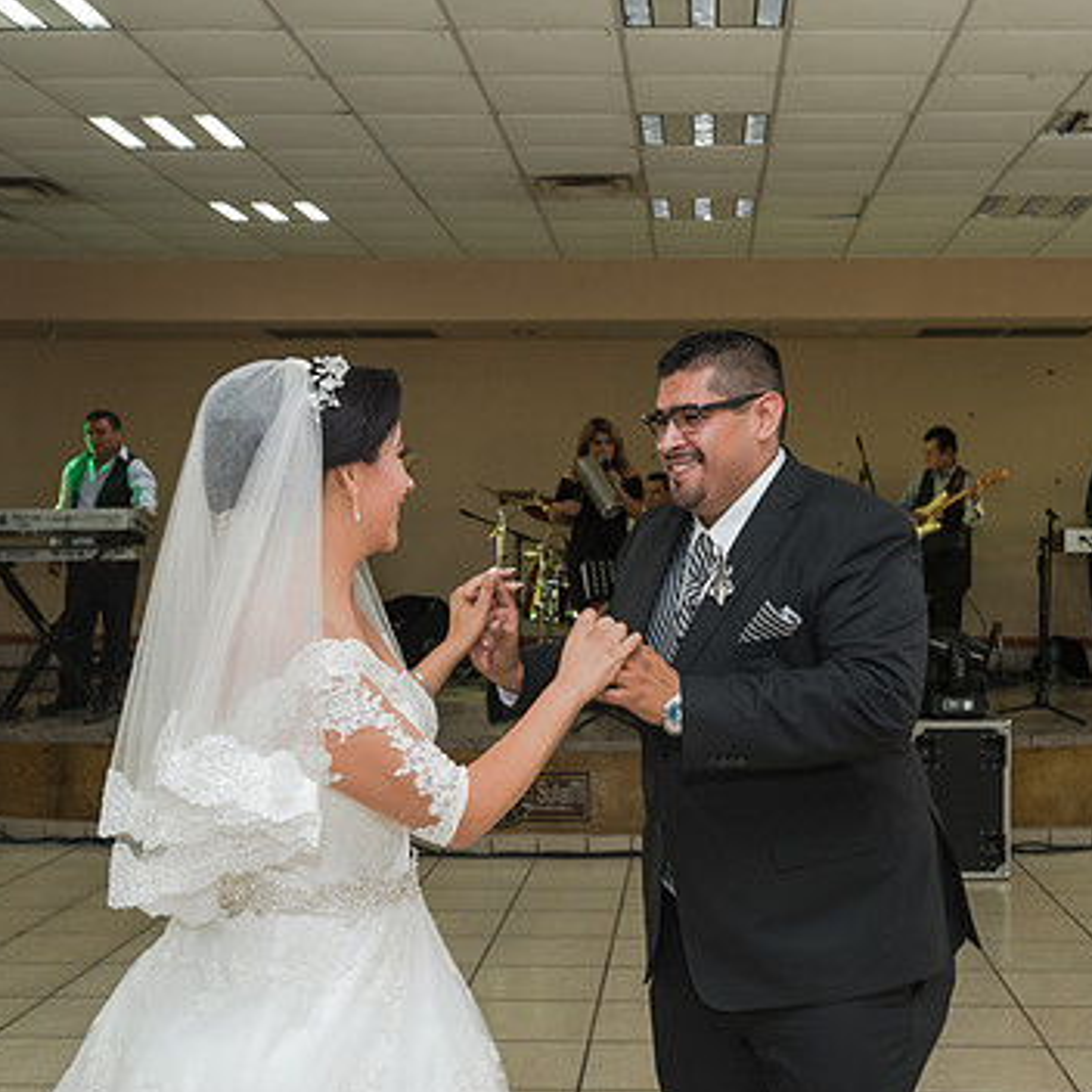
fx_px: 1749
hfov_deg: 34.6
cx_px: 636
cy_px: 591
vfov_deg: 34.7
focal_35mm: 49
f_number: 4
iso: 1600
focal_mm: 35
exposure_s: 1/100
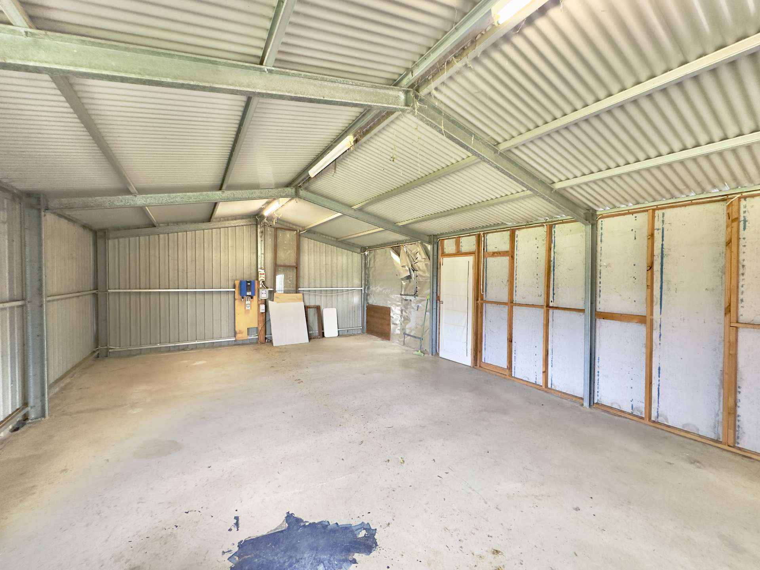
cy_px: 285
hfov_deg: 102.1
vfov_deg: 85.7
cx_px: 380
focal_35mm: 14
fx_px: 307
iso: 200
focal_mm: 2.22
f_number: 2.2
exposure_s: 1/50
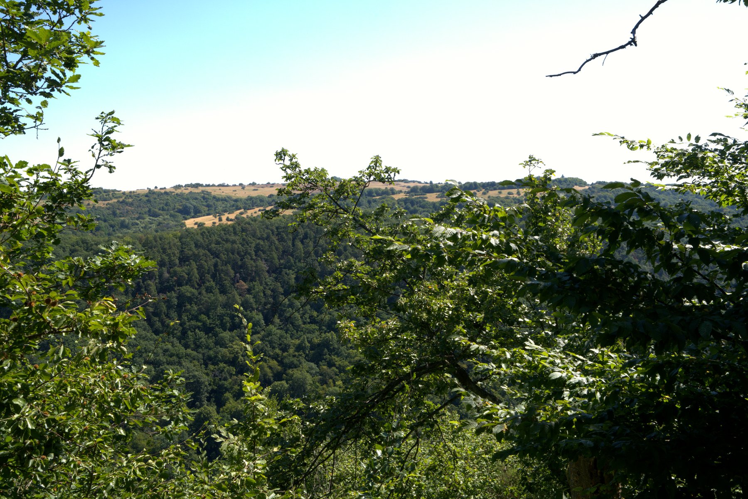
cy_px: 250
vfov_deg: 37.9
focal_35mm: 35
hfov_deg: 54.4
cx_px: 374
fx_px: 727
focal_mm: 35
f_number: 18
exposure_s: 1/125
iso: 1000
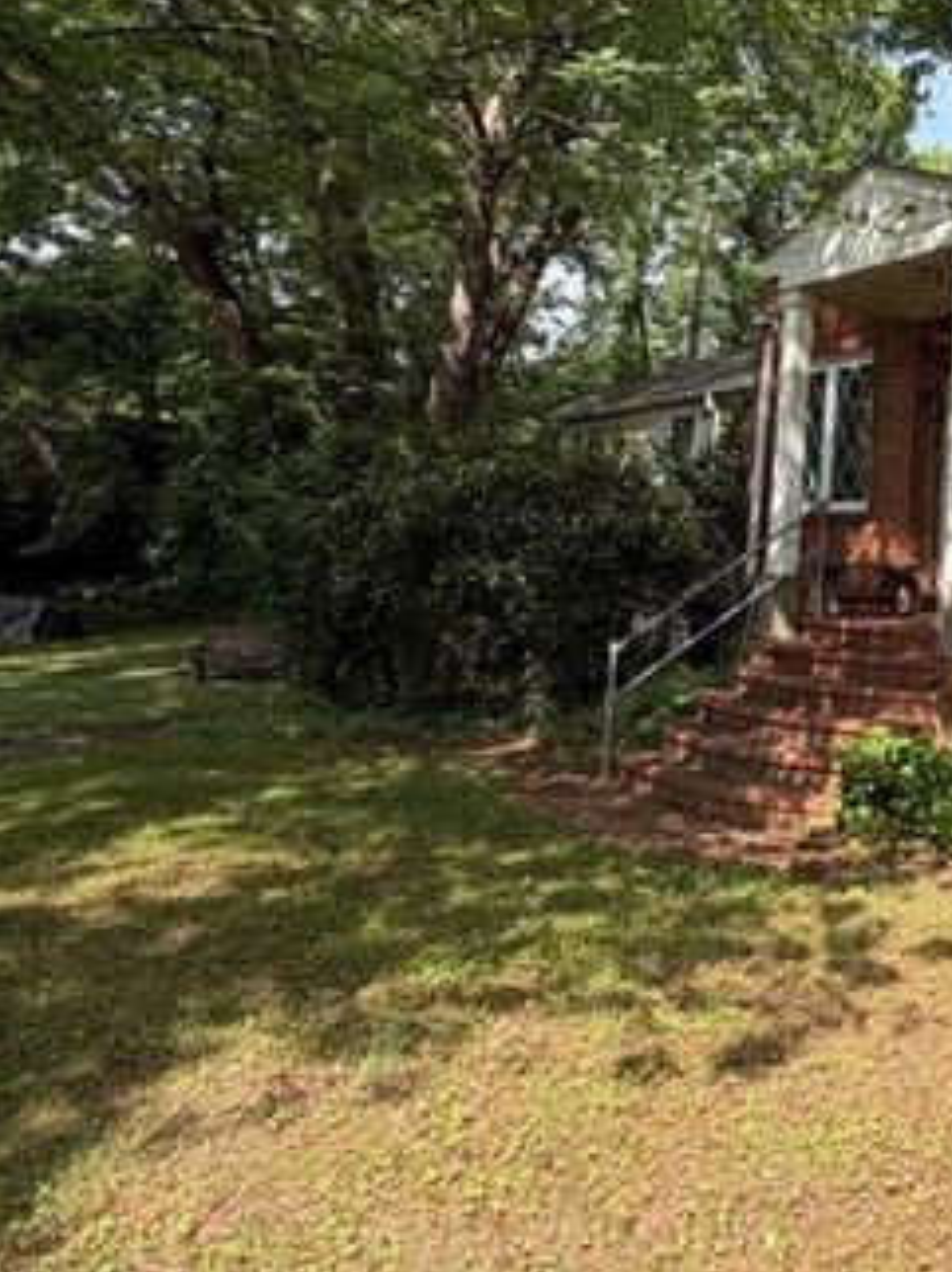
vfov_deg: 59.6
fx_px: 1065
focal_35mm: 29
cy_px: 381
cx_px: 976
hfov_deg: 41.2
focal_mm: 2.22
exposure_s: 1/502
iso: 50
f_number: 2.2
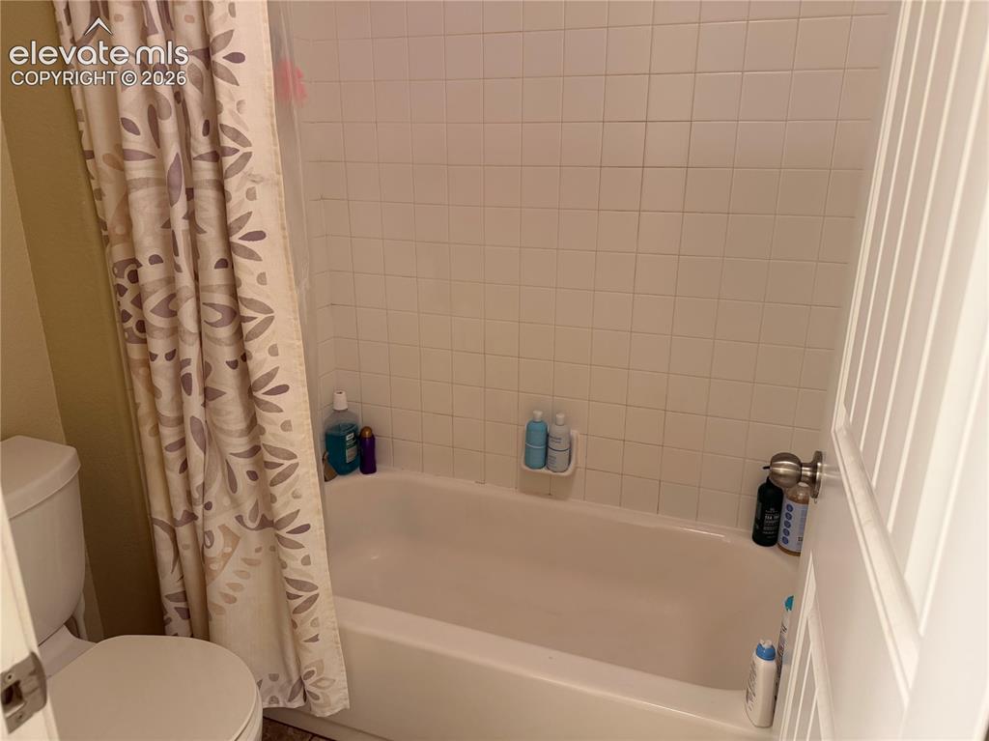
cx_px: 494
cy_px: 370
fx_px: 685
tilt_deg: -17.7
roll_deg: +0.2
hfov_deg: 71.6
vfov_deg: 56.8
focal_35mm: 24
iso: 200
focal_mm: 6.76
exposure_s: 1/60
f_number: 1.78
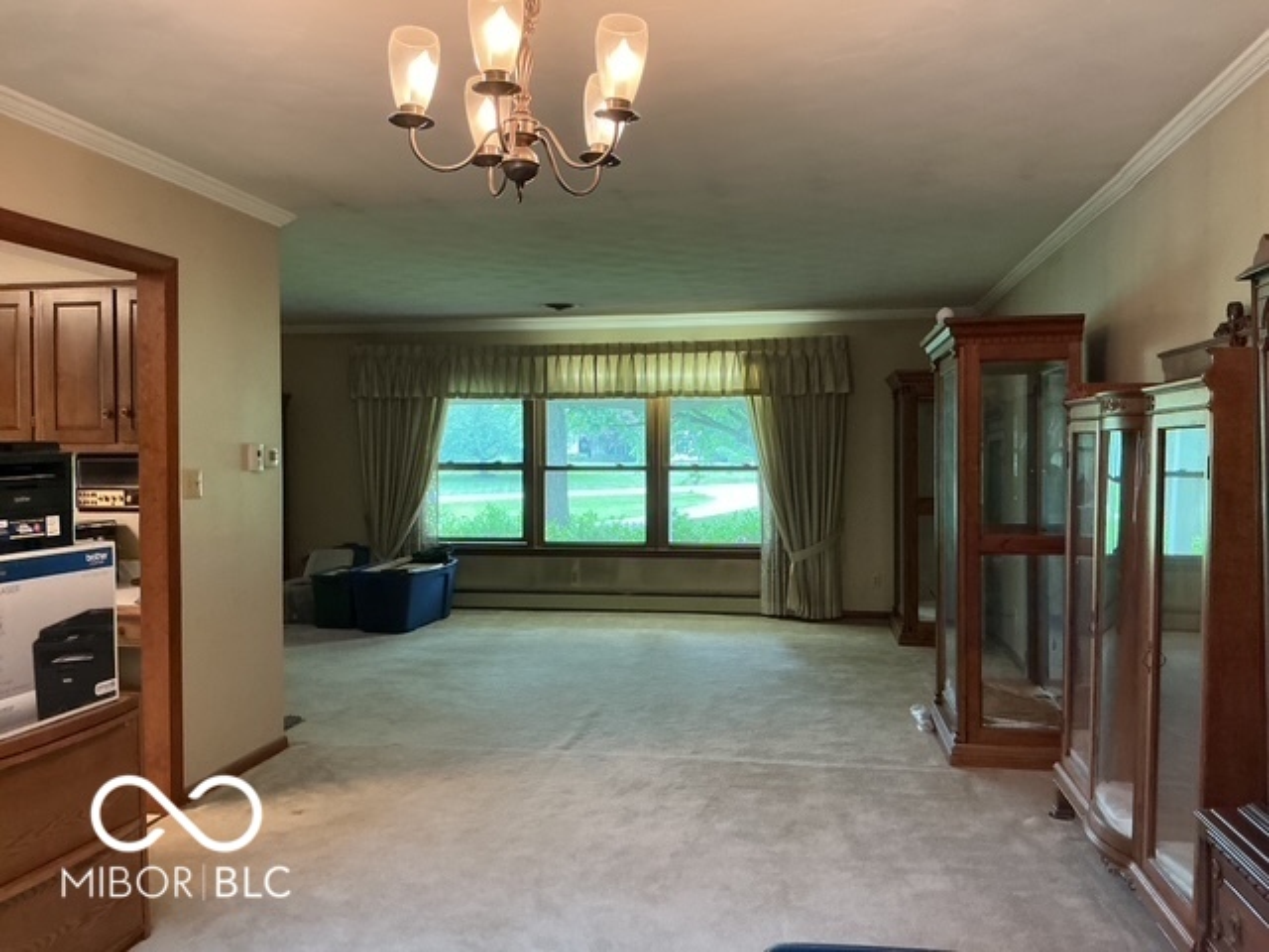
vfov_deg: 48.2
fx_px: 1063
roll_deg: +0.3
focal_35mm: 29
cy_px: 476
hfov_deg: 61.7
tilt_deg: -0.7
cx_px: 634
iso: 250
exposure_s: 1/60
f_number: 1.8
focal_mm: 3
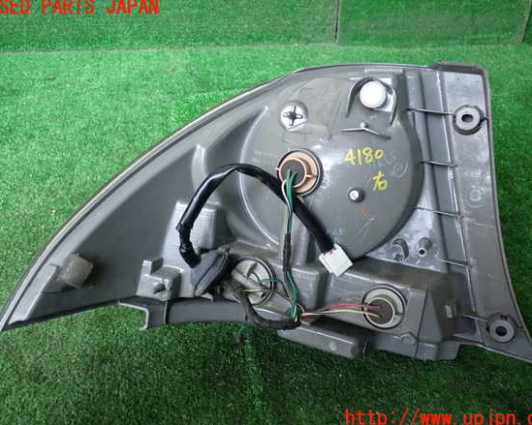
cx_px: 273
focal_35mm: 32
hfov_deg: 55.7
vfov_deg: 45.8
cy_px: 213
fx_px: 504
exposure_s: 1/80
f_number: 2.3
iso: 200
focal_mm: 5.4
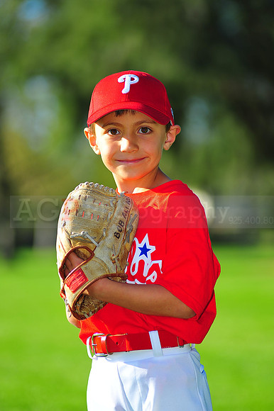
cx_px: 137
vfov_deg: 11.4
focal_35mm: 180
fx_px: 2057
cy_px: 206
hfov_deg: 7.6
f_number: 4
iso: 200
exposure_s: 1/1000
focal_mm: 180
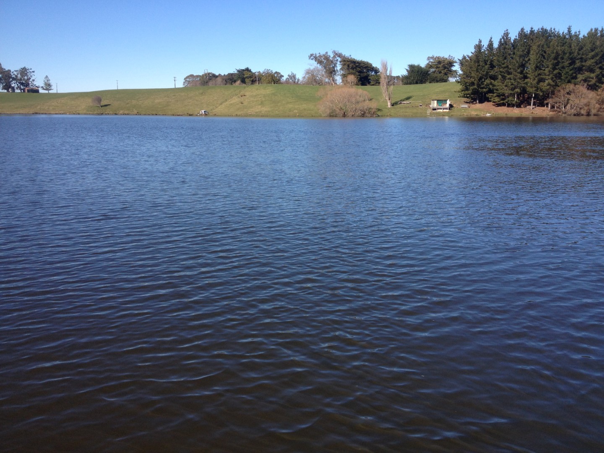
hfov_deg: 52.6
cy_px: 226
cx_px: 302
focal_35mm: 35
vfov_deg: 40.7
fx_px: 611
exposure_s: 1/1062
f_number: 2.4
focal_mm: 4.28
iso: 50
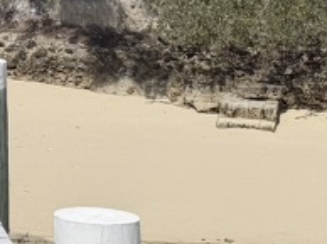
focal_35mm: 127
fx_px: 1198
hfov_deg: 14.0
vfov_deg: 11.1
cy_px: -151
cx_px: -243
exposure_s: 1/11905
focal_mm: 6.76
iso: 100
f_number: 1.78
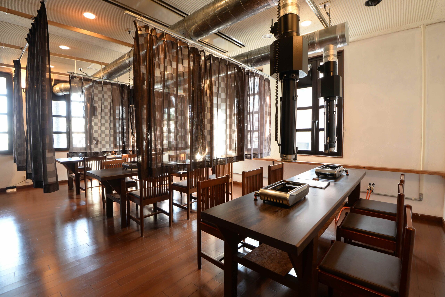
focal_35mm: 16
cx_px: 222
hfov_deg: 96.7
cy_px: 148
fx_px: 198
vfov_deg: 73.8
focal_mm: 16
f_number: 8
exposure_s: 1/5
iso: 800
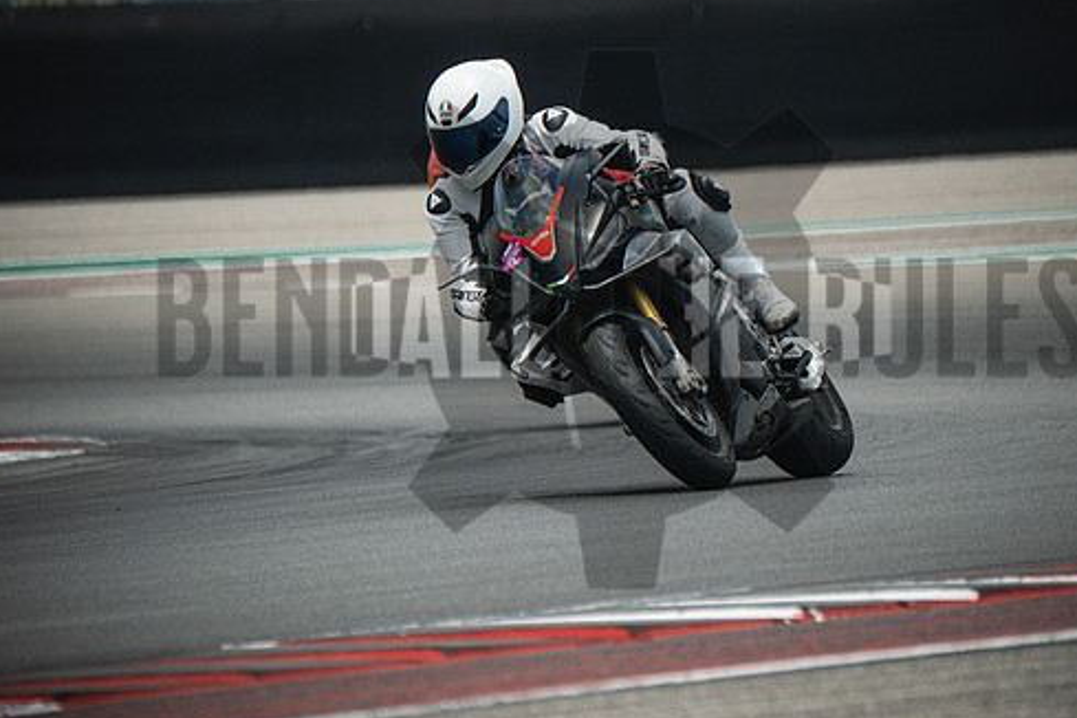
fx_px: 21299
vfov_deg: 1.9
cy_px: 320
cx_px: 621
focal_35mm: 712
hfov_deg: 2.9
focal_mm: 400
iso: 1250
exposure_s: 1/1600
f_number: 5.6
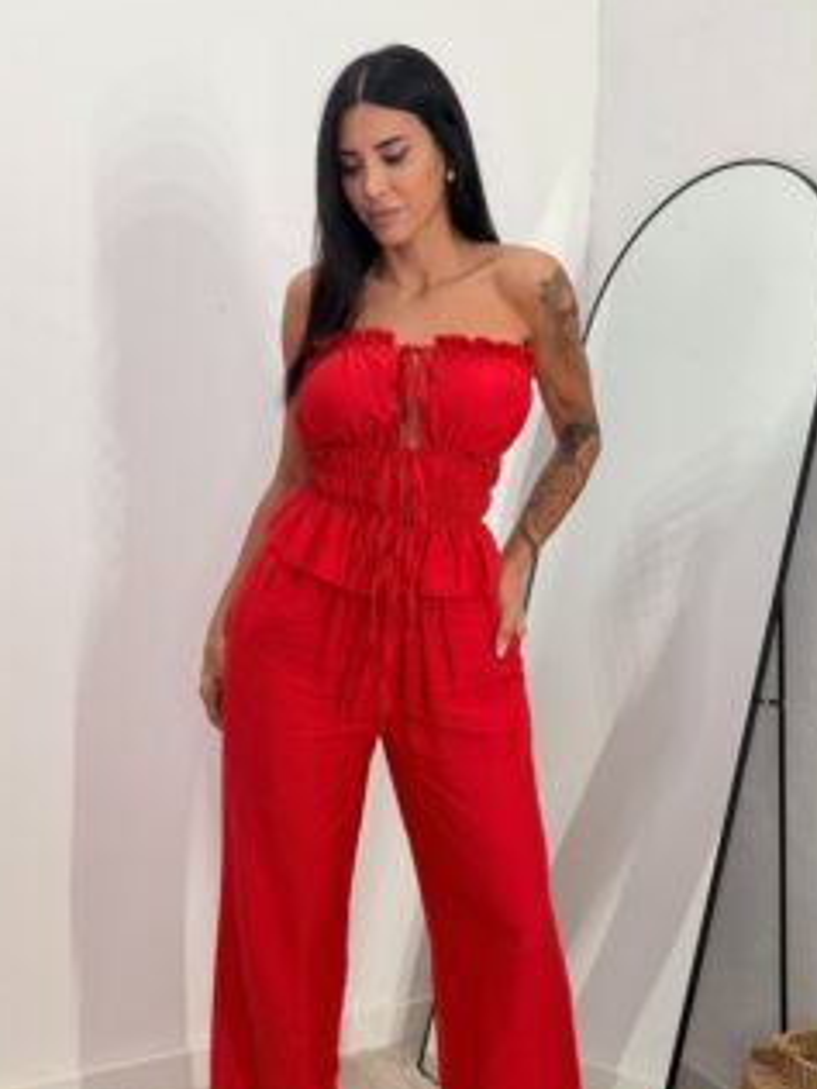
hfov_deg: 37.7
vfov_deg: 49.0
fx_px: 1196
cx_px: 445
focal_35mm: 38
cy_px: 562
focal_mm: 2.71
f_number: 1.9
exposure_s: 1/83
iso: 64
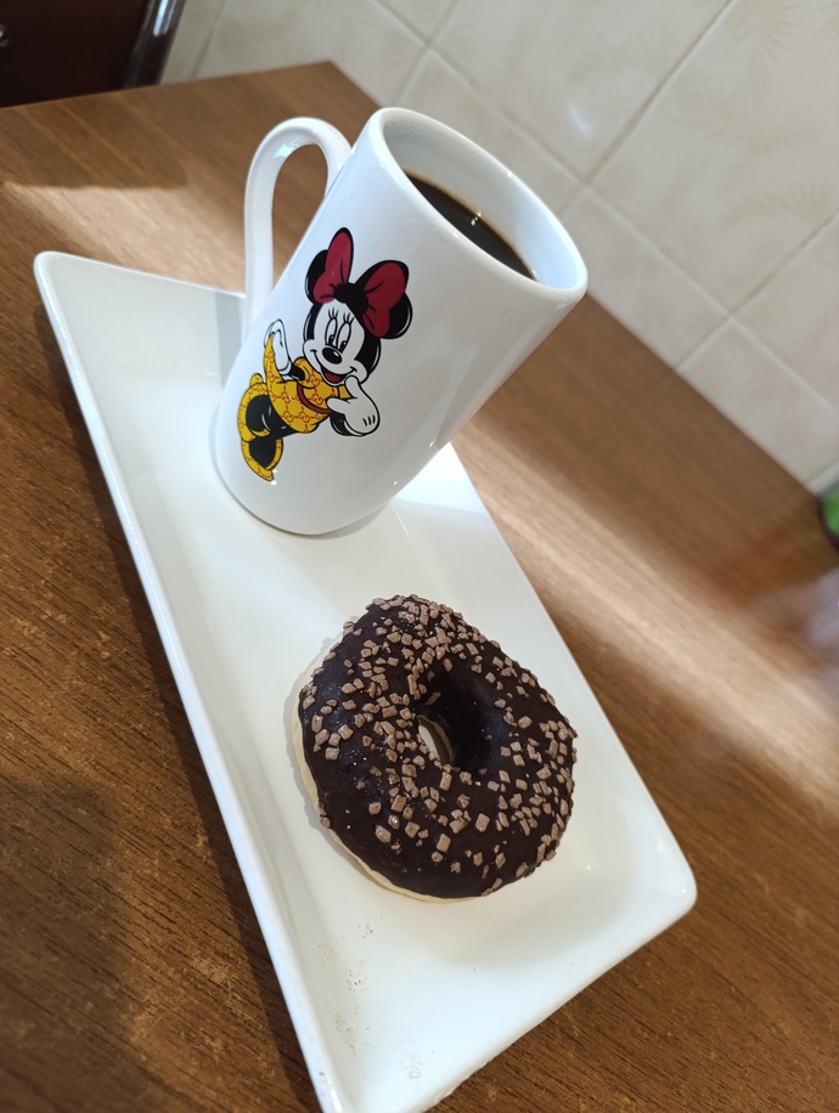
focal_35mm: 23
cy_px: 556
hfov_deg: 59.0
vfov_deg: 73.8
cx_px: 420
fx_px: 741
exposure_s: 1/33.3
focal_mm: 6.14
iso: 1250
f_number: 1.6
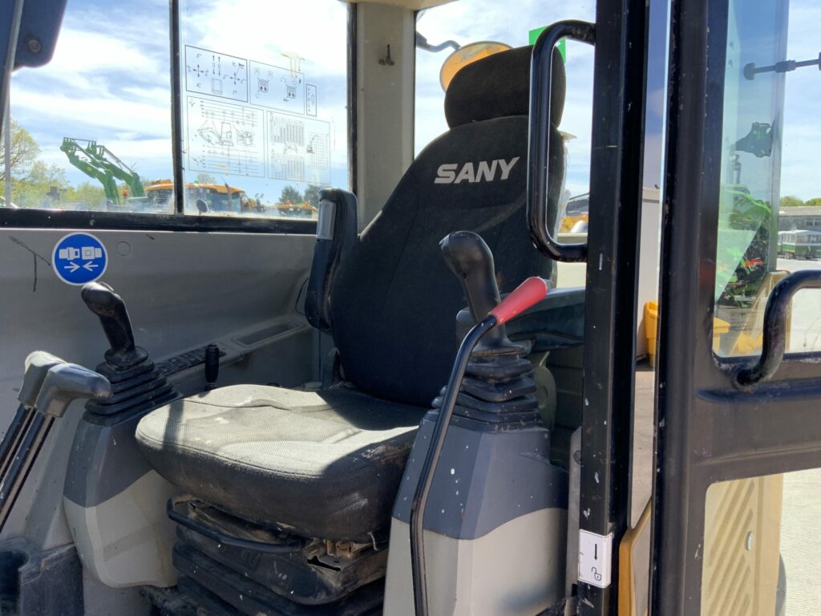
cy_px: 308
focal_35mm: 29
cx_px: 410
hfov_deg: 61.7
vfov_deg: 48.2
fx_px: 688
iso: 16
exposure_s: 1/362
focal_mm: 3
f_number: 1.8
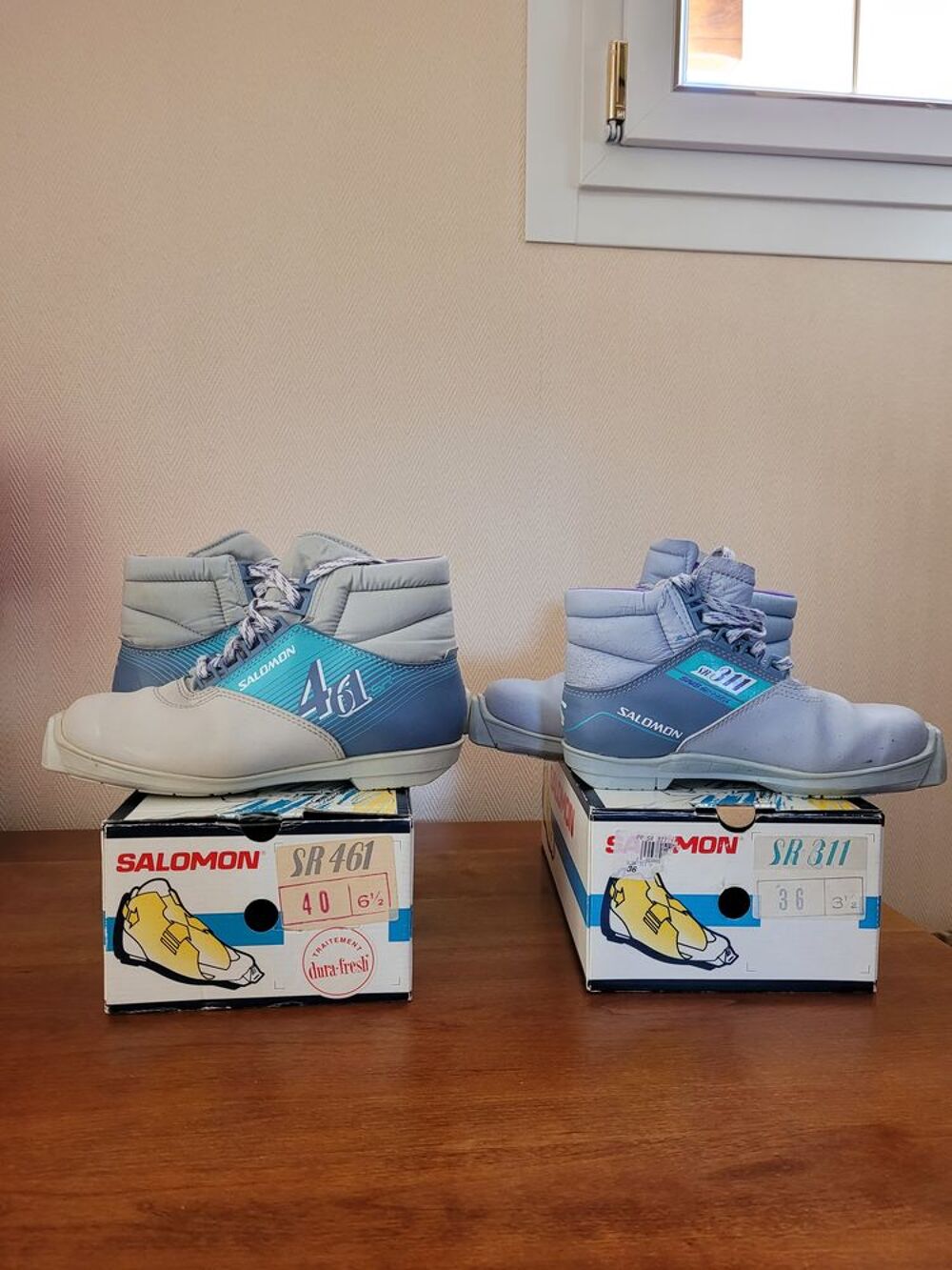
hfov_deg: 53.1
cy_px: 635
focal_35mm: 26
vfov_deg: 67.3
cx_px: 476
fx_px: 953
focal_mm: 5.4
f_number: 1.8
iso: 250
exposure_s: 1/50
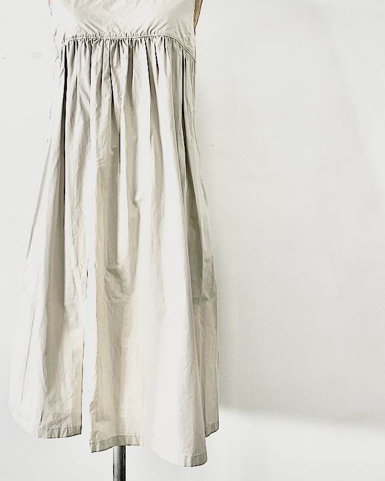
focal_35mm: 40
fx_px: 570
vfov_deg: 45.0
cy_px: 156
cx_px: 118
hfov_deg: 36.8
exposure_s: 1/60
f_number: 1.6
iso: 200
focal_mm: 5.1
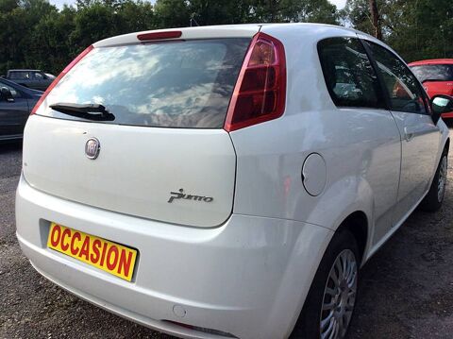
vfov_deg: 44.1
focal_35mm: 32
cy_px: 170
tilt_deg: -13.3
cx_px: 226
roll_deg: +5.5
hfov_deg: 56.9
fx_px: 418
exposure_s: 1/534
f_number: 2.4
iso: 32
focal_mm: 3.3
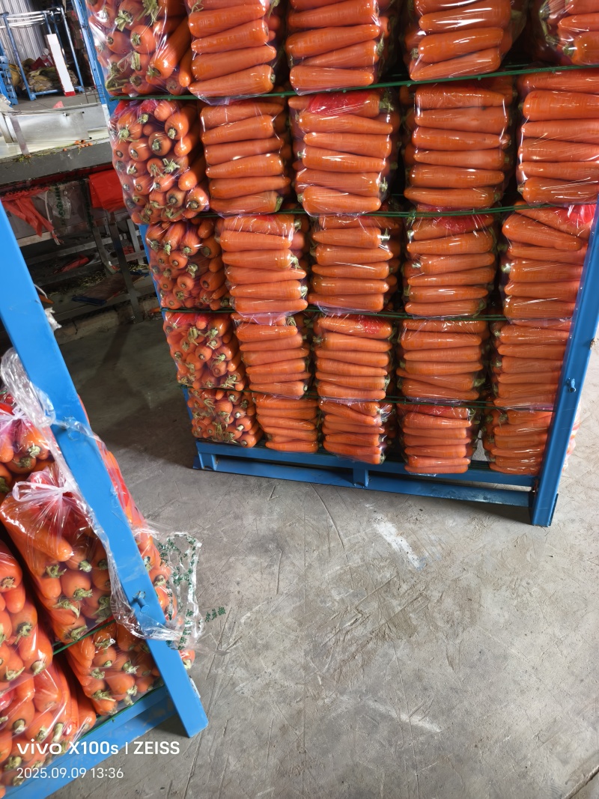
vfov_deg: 73.9
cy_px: 400
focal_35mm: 23
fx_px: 531
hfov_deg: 58.9
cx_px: 300
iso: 416
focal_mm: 5.6
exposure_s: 1/100
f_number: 1.57
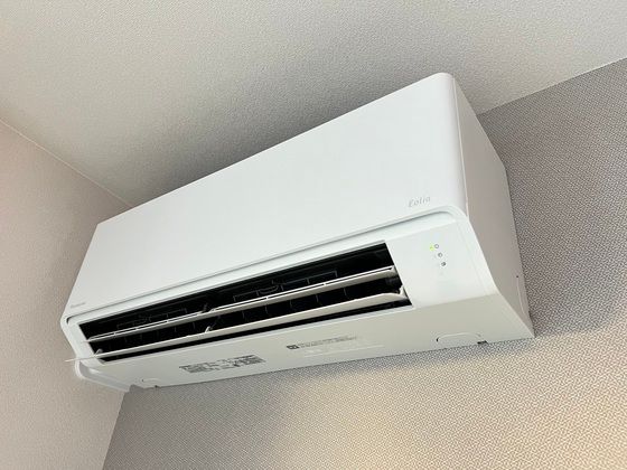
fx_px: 471
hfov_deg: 67.3
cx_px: 314
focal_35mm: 26
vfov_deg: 53.1
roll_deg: -6.0
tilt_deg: +33.8
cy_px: 235
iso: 500
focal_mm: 5.7
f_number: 1.5
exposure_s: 1/60
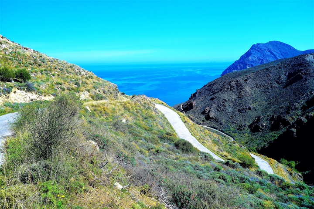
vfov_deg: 46.4
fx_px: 244
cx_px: 157
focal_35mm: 28
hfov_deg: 65.5
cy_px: 104
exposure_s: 1/640
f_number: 5.6
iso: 125
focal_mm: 10.4
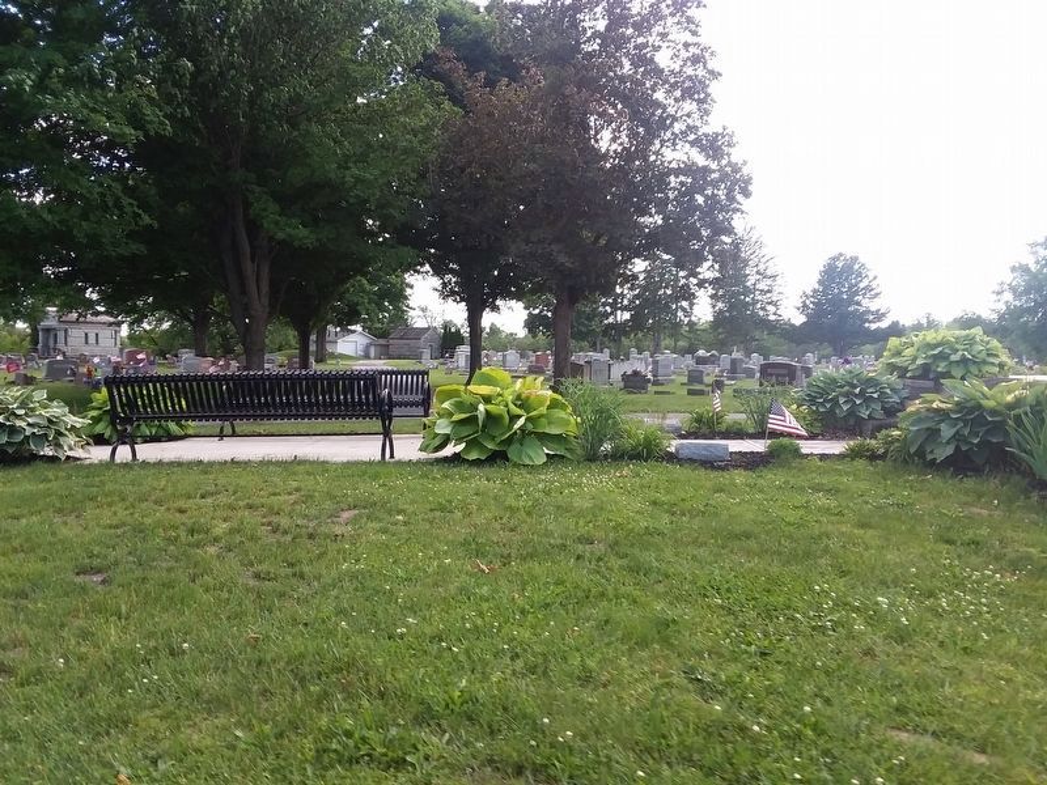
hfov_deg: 61.7
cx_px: 524
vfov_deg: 48.2
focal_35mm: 29
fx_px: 877
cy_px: 392
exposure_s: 1/278
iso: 40
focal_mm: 2.47
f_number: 1.9
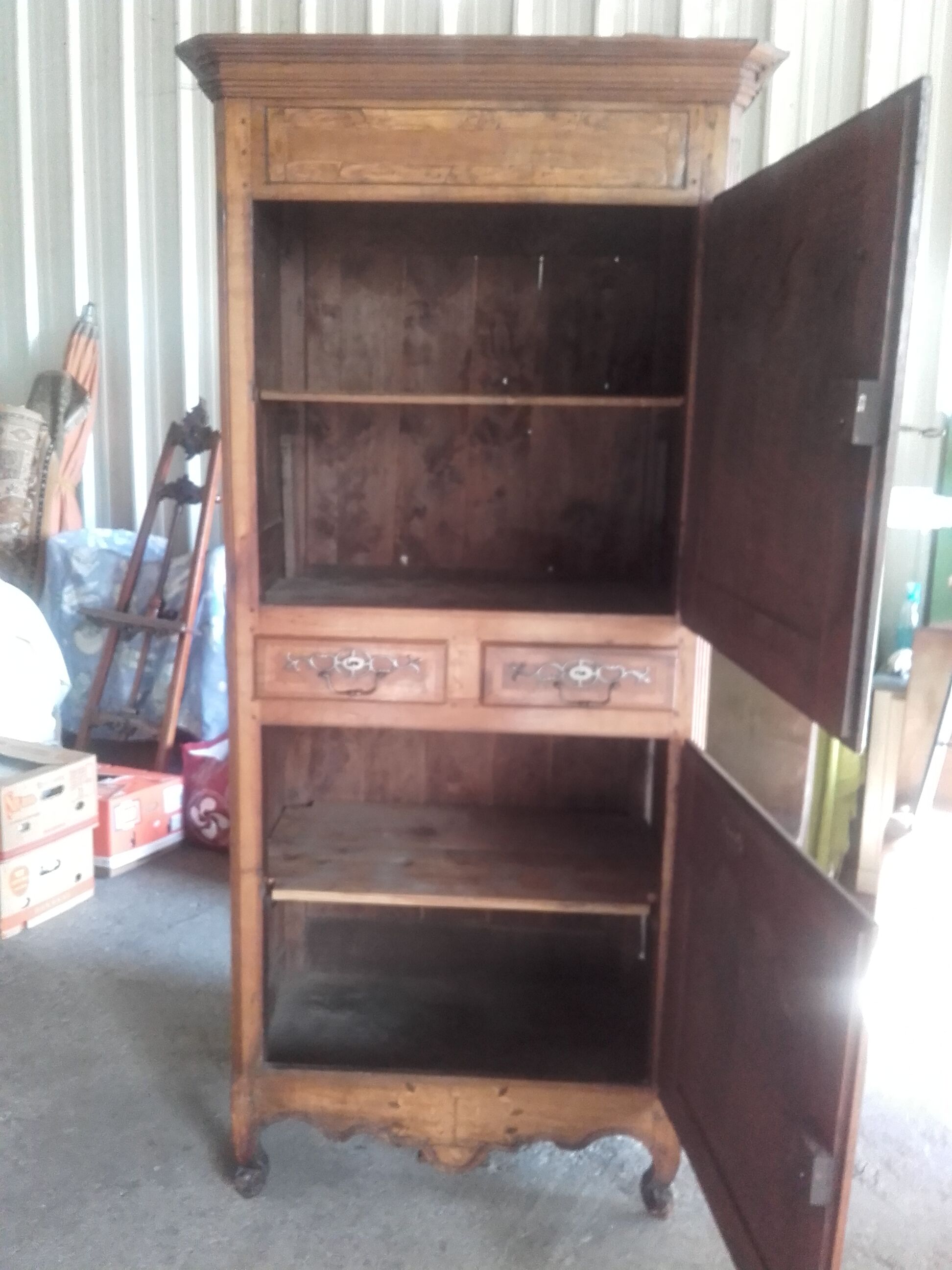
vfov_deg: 58.4
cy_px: 635
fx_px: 1137
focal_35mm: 31
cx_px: 476
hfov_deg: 45.4
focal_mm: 3.3
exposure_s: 1/11
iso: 180
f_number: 2.2
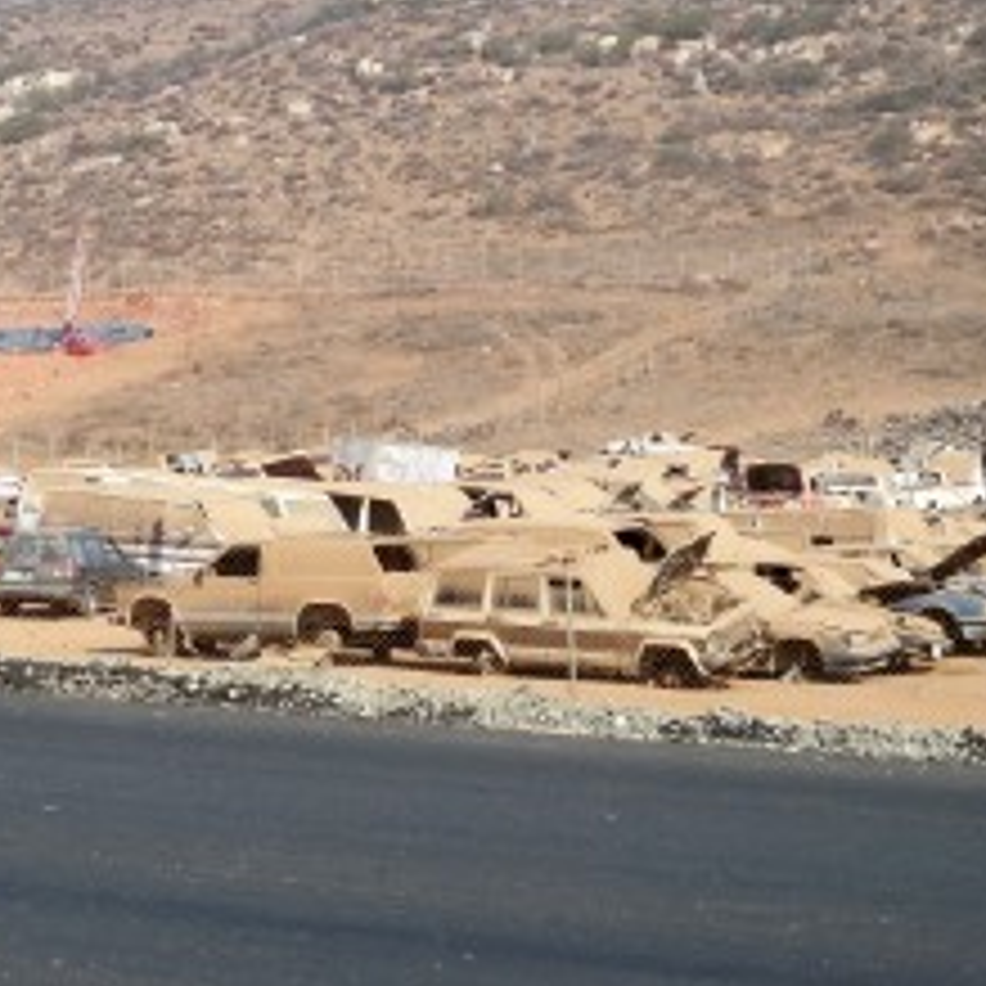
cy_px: 338
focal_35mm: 110
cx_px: 261
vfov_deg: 15.8
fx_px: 3545
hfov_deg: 15.8
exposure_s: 1/400
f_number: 4.5
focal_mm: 12.1
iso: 64
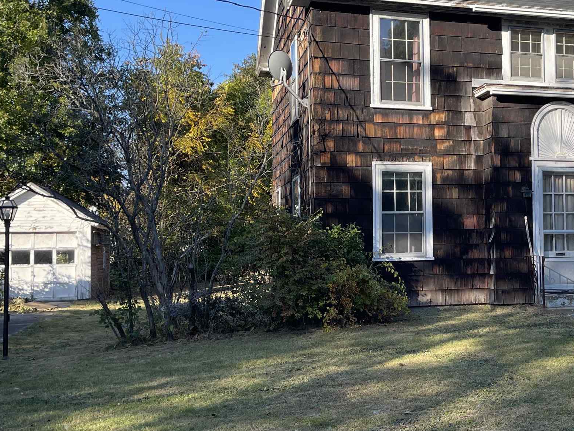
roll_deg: +0.9
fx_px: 813
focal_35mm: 49
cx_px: 473
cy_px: 199
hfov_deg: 37.3
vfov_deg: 29.7
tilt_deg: +2.0
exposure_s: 1/1252
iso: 32
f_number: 1.6
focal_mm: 5.1
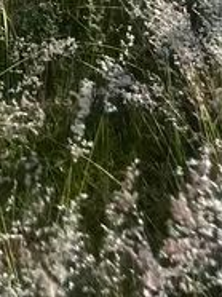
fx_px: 1440
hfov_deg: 8.1
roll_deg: +0.5
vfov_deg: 10.3
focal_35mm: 168
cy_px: -399
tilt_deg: -12.1
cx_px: -310
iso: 50
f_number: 1.5
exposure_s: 1/1972
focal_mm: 5.7
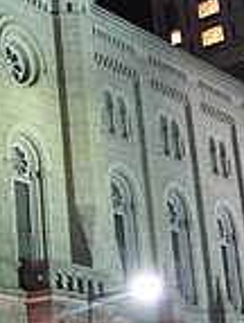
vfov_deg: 18.3
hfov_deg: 13.5
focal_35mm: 105
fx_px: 982
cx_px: -105
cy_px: 20
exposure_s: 1/8
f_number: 3.5
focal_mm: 18
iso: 800
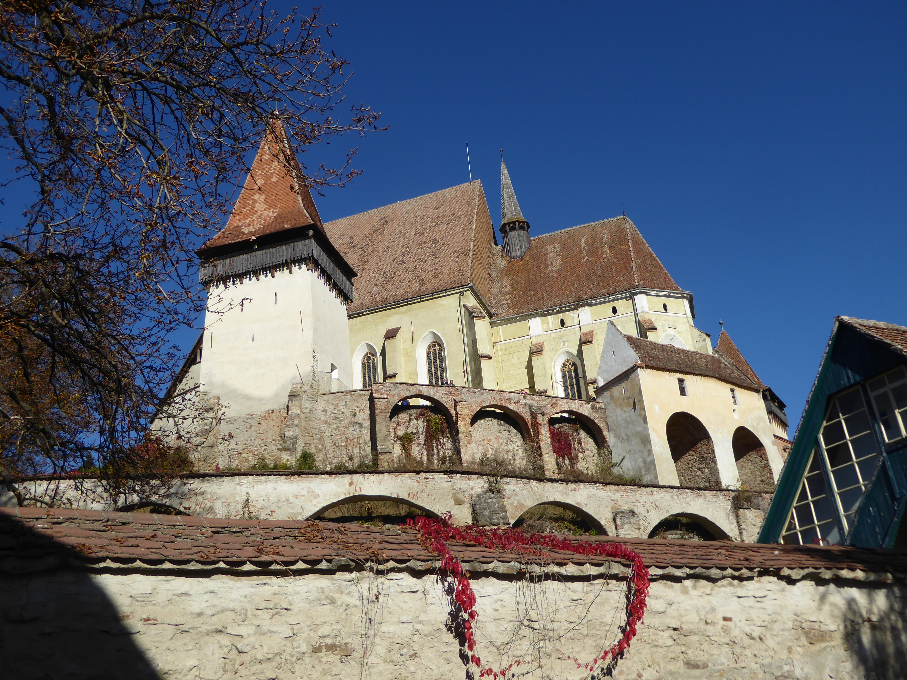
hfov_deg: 54.0
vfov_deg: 41.8
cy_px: 340
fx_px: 891
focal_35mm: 34
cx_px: 454
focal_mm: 5.8
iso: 80
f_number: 3.6
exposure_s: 1/1000
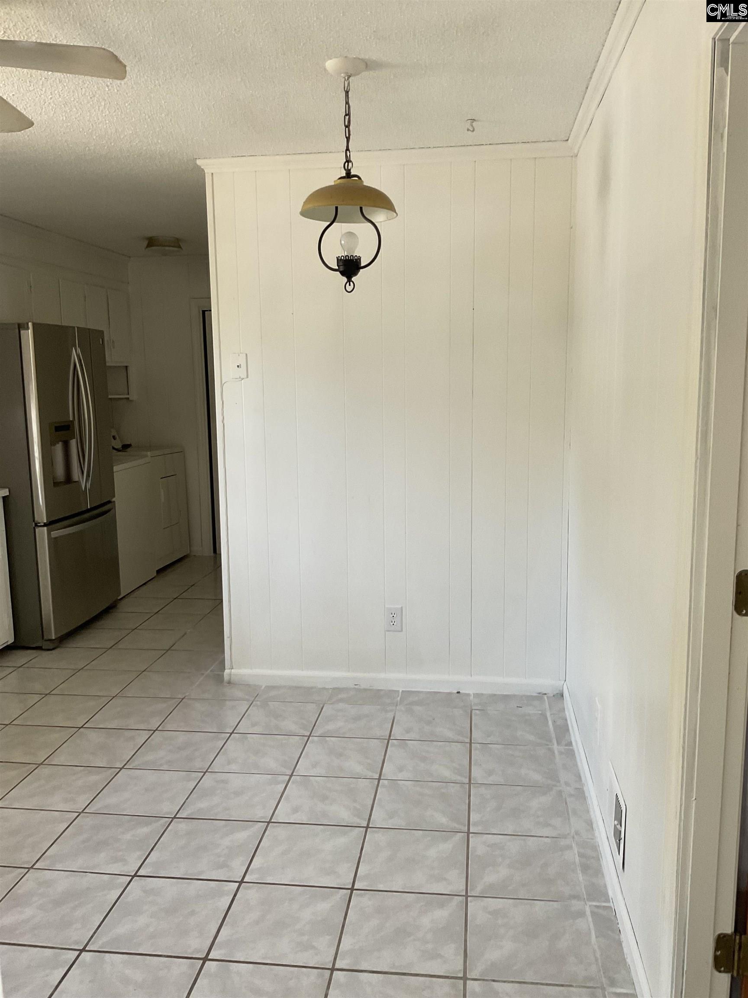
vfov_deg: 61.7
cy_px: 499
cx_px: 374
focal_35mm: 29
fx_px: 836
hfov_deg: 48.2
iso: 64
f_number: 1.8
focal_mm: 3
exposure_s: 1/71
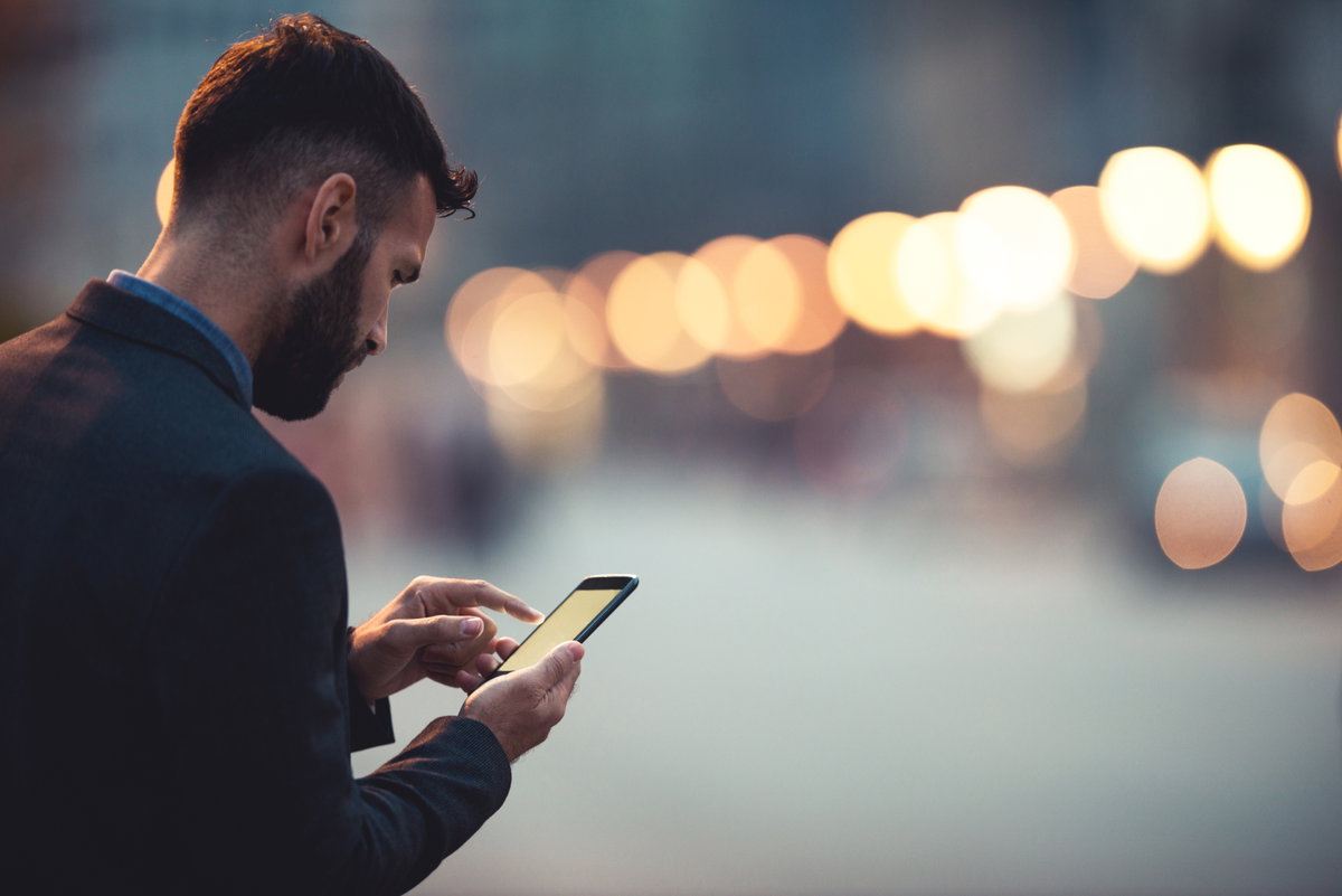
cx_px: 671
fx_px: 7458
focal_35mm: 200
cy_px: 448
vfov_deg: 6.9
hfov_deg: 10.3
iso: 500
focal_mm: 200
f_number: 2
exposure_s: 1/200
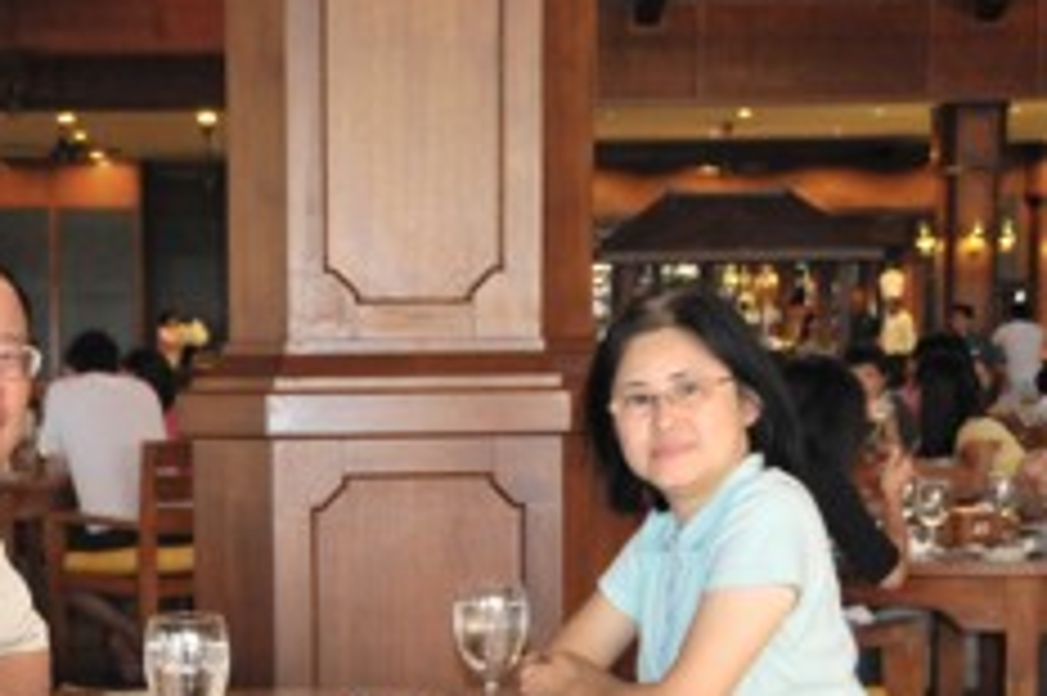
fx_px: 2615
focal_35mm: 90
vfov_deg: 15.1
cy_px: 564
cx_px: 342
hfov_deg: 22.5
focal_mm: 31
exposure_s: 1/60
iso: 1600
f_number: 4
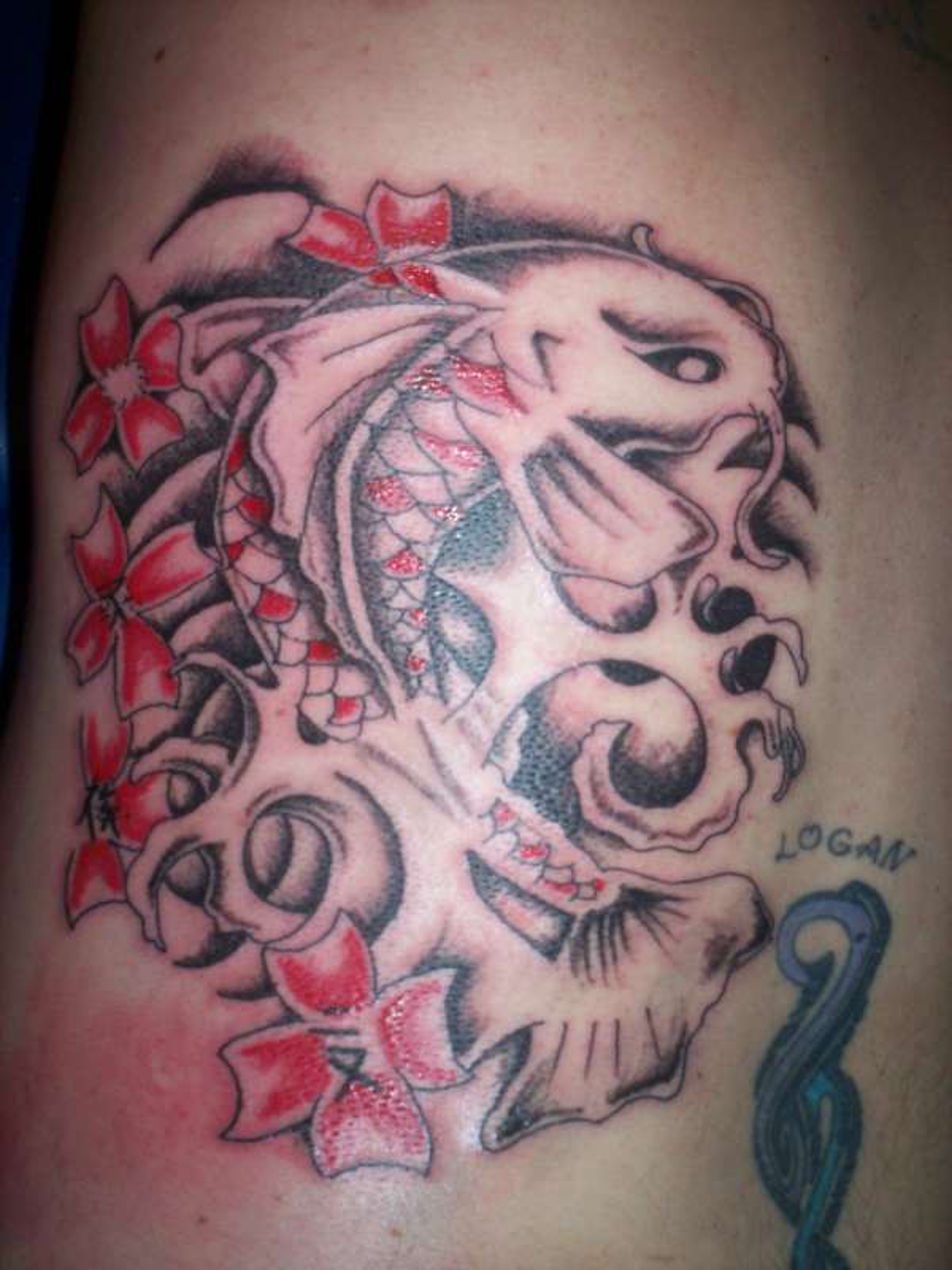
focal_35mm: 36
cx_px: 476
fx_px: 1320
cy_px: 635
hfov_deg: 39.7
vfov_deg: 51.4
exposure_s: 1/60
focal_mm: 6
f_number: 4.5
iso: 140
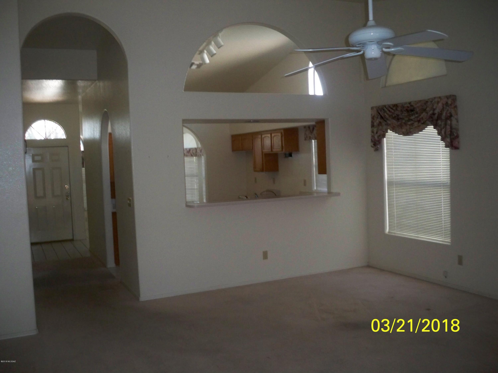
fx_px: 504
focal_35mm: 35
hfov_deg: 52.6
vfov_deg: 40.7
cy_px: 186
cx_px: 249
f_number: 3.1
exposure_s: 1/60
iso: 400
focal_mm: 6.3
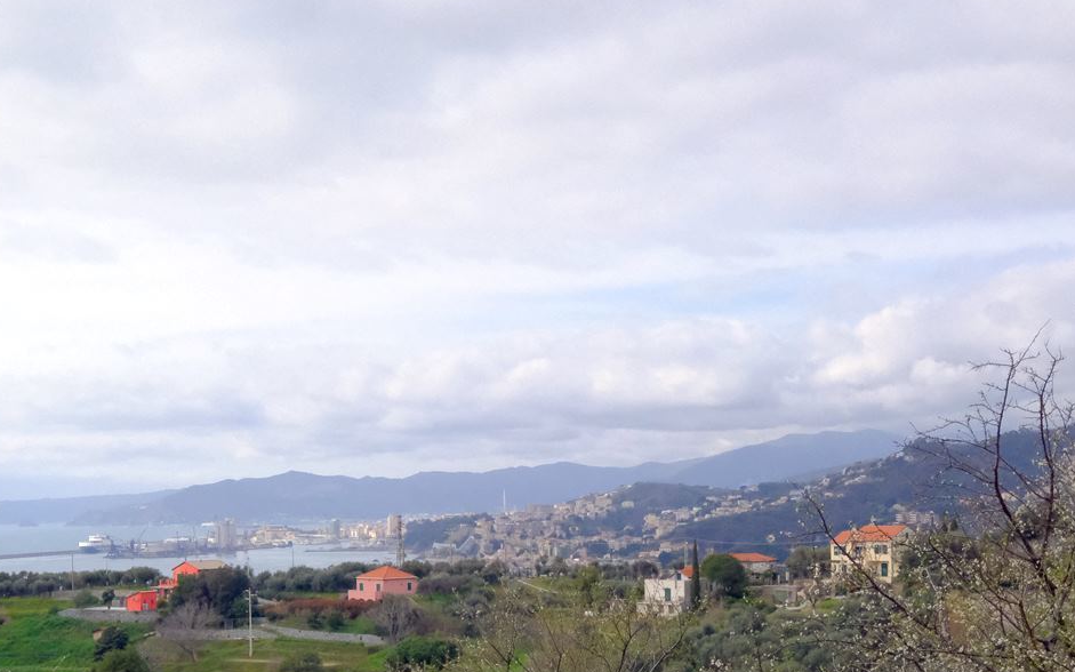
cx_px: 423
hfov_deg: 38.7
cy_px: 491
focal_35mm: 52
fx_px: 1523
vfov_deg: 24.6
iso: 5000
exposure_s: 1/3000
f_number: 11
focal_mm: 20
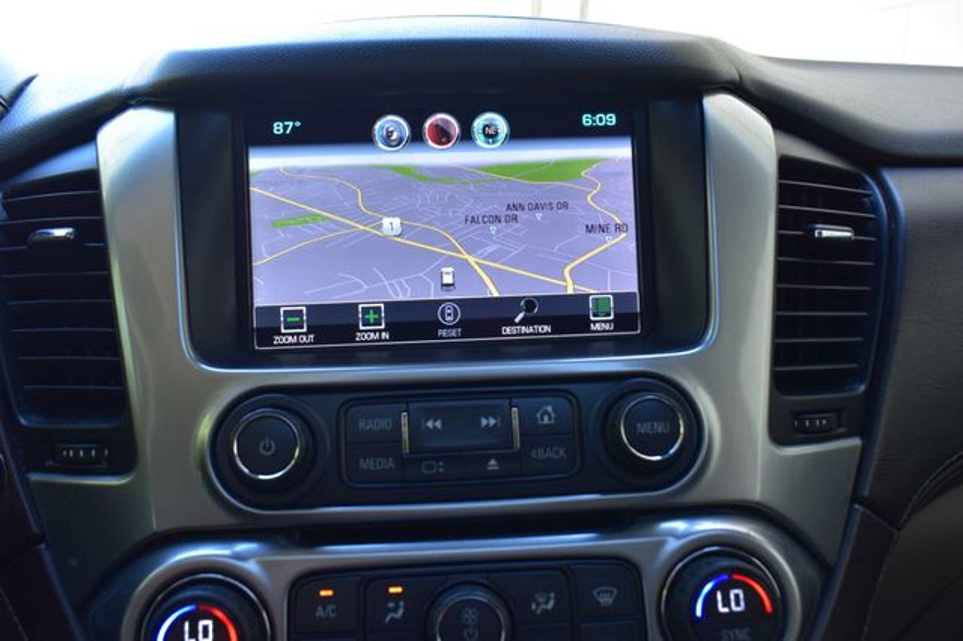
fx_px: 882
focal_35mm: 33
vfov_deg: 39.9
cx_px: 482
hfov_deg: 57.2
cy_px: 320
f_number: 7.1
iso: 400
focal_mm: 22
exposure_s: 1/40
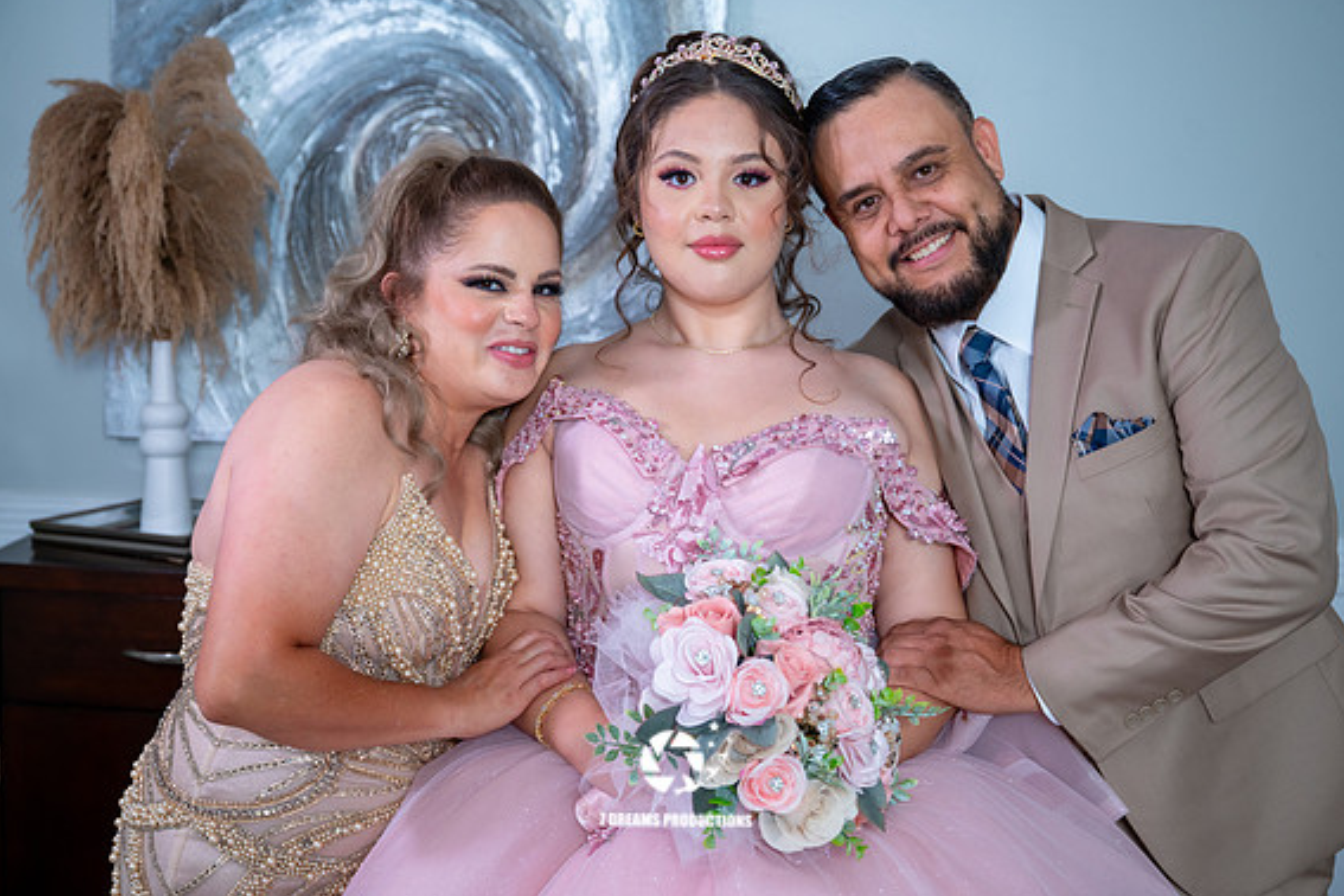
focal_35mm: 47
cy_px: 443
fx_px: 1755
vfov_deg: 28.6
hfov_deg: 41.9
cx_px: 676
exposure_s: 1/60
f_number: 4
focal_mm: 46
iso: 1250
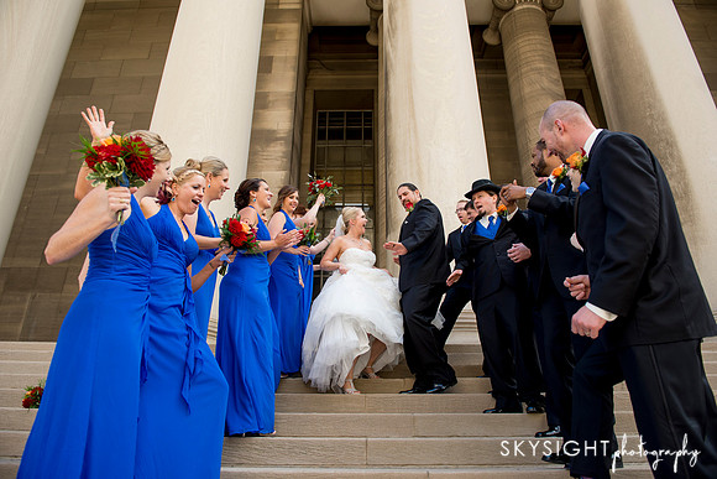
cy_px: 240
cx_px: 358
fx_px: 478
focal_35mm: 24
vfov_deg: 53.2
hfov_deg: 73.7
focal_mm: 24
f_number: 3.5
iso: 320
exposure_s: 1/640
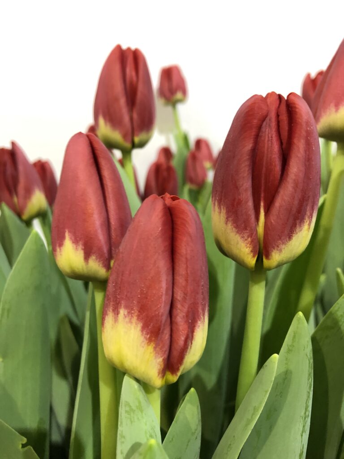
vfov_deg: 63.4
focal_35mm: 28
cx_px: 172
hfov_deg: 49.7
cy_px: 230
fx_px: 371
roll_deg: +2.1
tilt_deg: -11.3
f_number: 1.8
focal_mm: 3.99
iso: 100
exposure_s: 1/10
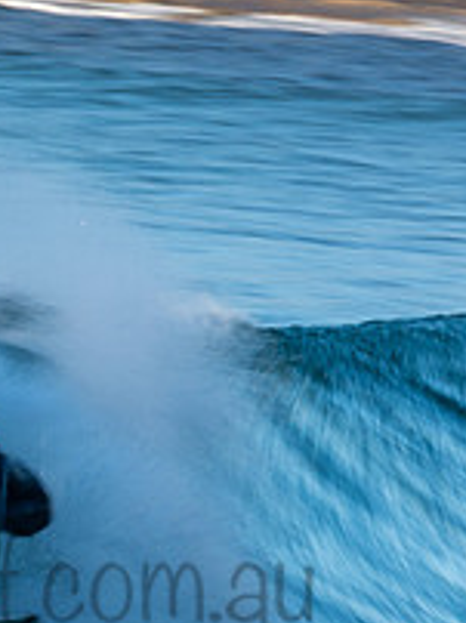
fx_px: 37342
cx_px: -12
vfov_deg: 1.0
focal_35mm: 2076
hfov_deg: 0.7
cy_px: 551
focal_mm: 500
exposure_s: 1/20
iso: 100
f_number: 25
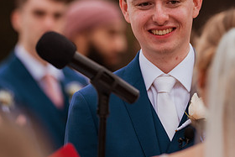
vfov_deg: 4.9
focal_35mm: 279
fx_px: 1822
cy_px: 43
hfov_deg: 7.4
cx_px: 148
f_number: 1.8
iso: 500
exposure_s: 1/2500
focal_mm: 135
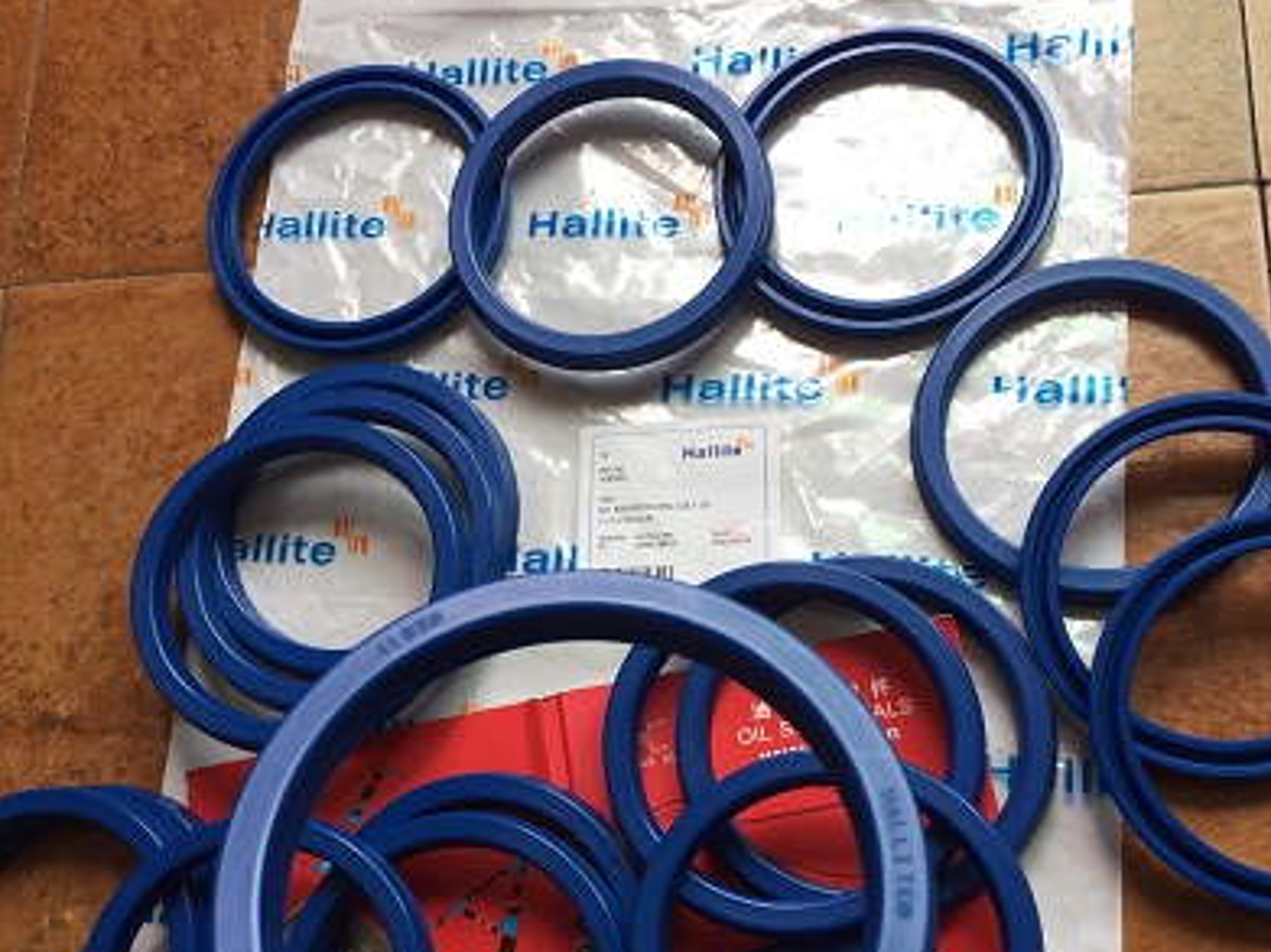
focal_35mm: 38
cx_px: 621
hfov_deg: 49.0
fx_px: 1395
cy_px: 611
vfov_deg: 37.4
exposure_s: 1/100
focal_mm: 4.15
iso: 32
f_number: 2.2
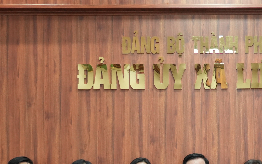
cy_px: 173
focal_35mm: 98
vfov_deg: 13.1
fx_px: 700
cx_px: 203
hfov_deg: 21.0
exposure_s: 1/125
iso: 2000
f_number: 4
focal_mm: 35
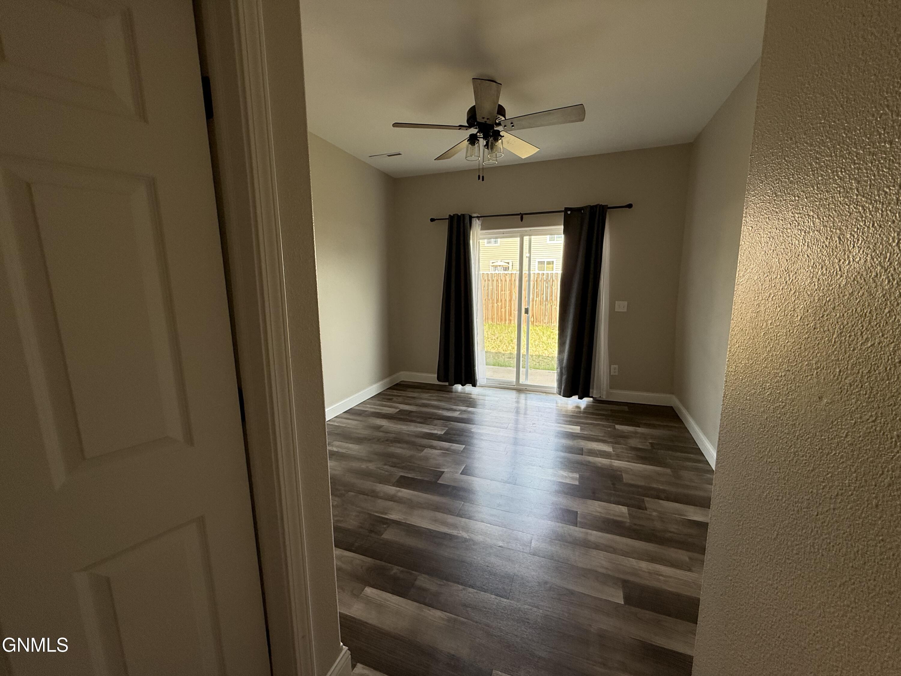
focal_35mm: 14
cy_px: 338
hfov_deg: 102.1
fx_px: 364
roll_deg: +0.2
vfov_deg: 85.7
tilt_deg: -8.6
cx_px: 450
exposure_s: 1/120
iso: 125
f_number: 2.2
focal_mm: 2.22
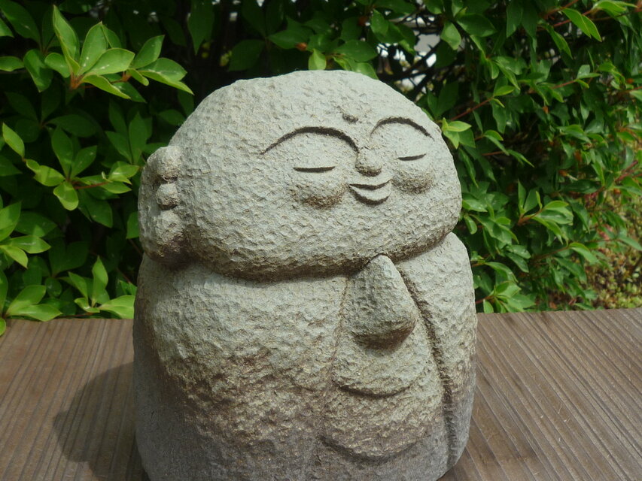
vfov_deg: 37.7
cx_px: 321
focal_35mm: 38
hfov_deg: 49.0
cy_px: 240
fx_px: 705
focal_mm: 4.7
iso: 100
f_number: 4
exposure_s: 1/500
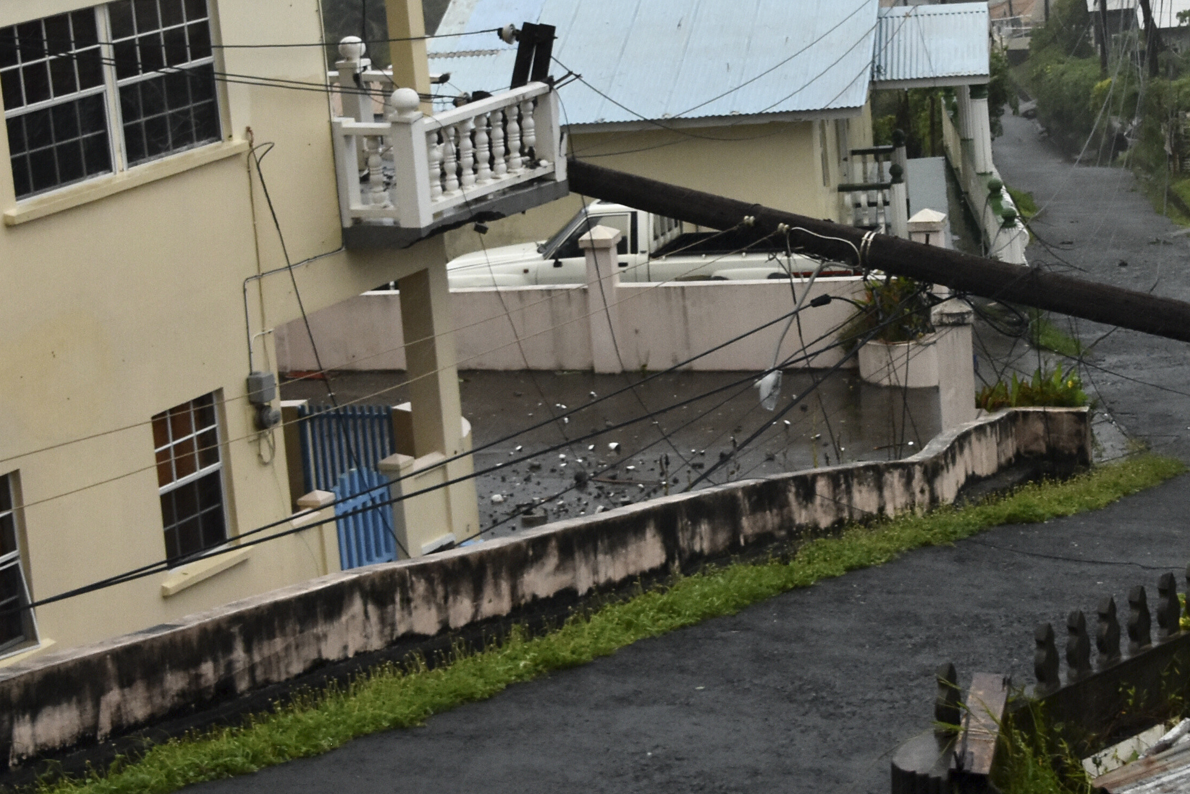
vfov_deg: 11.8
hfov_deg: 17.5
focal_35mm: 116
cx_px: 993
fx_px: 3835
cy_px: 257
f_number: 8
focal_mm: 38
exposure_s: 1/320
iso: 800
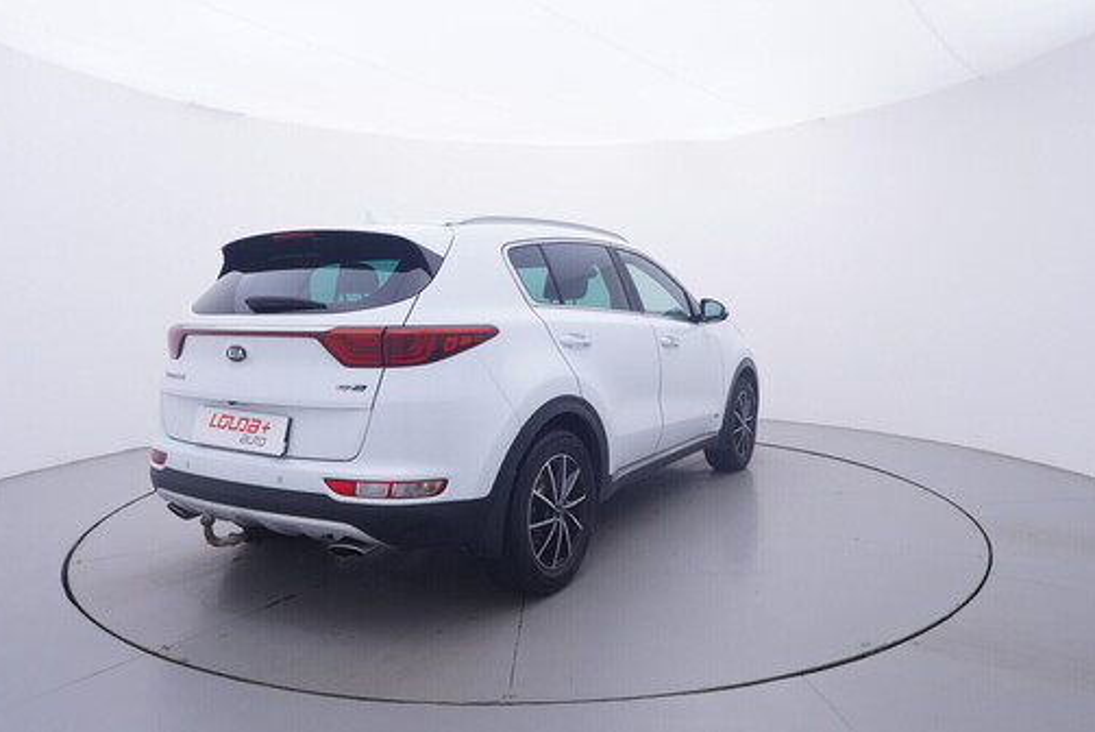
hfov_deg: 72.4
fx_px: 747
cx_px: 569
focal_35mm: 25
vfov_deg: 52.1
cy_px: 345
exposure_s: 1/80
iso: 200
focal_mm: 15
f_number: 5
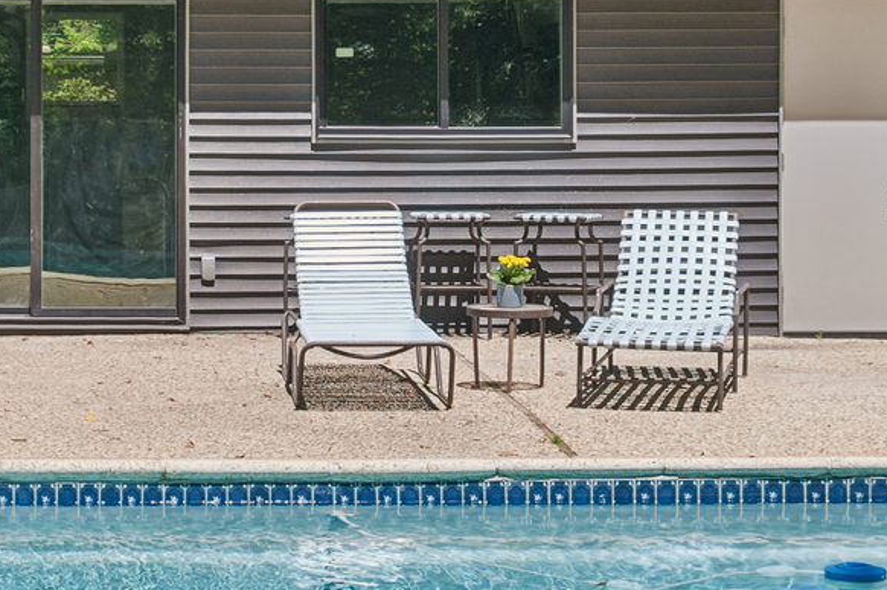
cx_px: 69
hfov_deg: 18.9
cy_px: 26
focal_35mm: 106
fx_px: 2609
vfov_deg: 12.8
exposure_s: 1/640
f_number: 8
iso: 400
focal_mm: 38
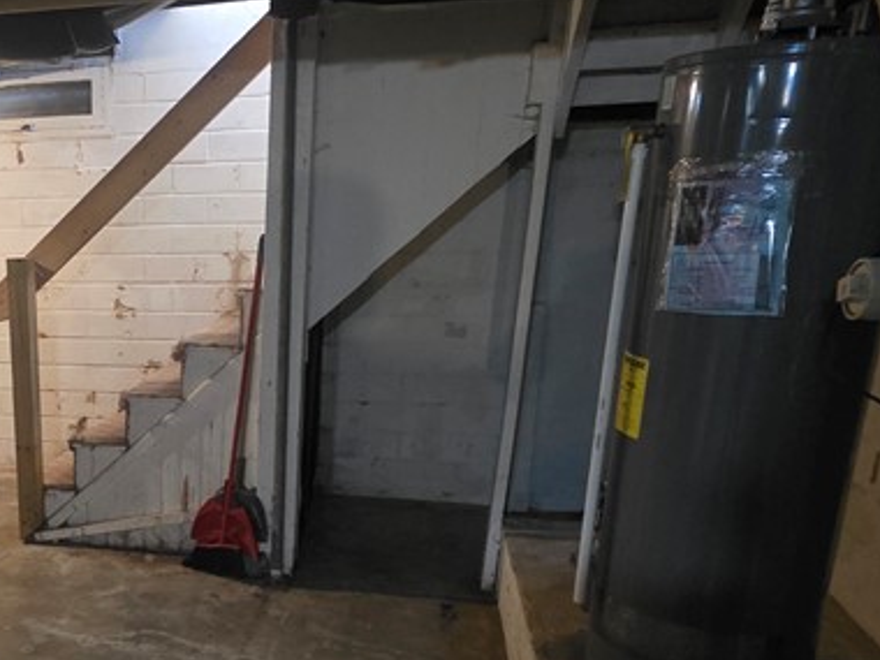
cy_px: 465
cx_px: 111
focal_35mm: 35
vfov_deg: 39.9
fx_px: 890
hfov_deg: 48.0
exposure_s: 1/40
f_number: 1.9
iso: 1000
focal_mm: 2.2
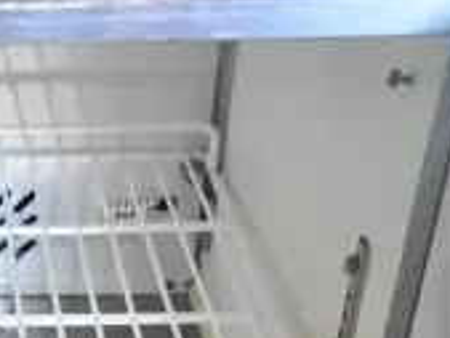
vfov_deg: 13.4
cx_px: -192
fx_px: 1353
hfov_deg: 17.3
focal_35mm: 104
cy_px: 512
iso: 6400
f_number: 4.5
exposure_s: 1/80
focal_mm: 20
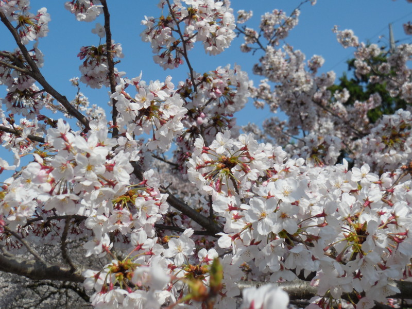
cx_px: 206
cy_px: 154
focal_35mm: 71
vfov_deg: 20.7
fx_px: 845
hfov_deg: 27.4
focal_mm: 12.6
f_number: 4.4
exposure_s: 1/1250
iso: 125
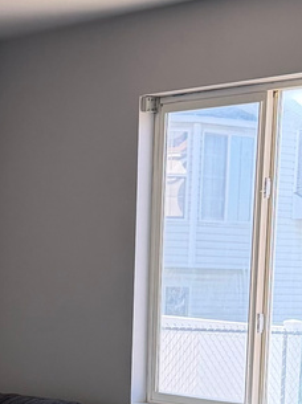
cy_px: 480
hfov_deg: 12.2
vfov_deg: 15.7
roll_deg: -1.9
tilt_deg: -8.0
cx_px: 101
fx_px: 1410
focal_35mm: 121
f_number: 1.78
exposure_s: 1/222
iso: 160
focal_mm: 6.76
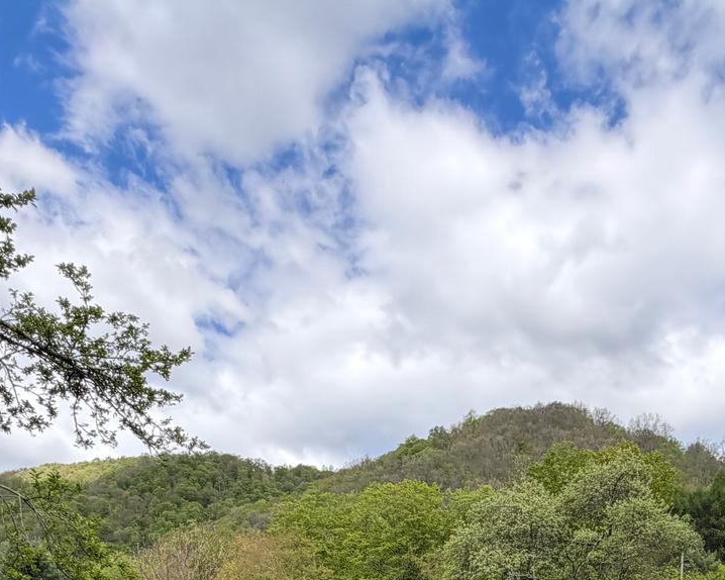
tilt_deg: -0.8
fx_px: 837
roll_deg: +1.0
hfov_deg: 46.8
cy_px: 738
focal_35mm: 39
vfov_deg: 30.7
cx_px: 408
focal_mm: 2.22
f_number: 2.2
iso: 40
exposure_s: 1/579
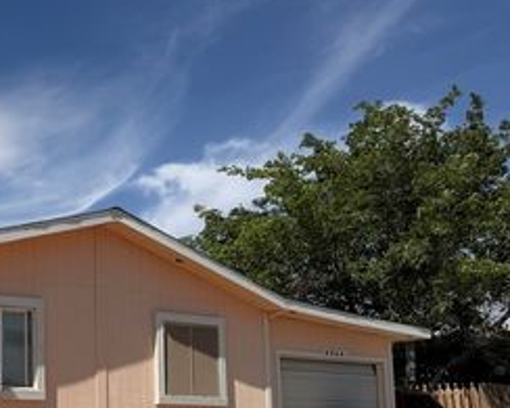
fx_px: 724
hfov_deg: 35.0
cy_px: 315
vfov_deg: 30.8
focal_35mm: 48
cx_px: -4
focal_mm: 6.76
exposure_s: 1/8130
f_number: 1.78
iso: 80
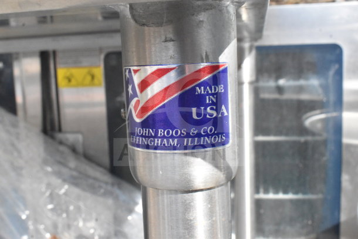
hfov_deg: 45.0
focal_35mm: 44
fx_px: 433
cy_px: 120
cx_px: 179
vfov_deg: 30.9
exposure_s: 1/1250
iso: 6400
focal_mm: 29
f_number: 18
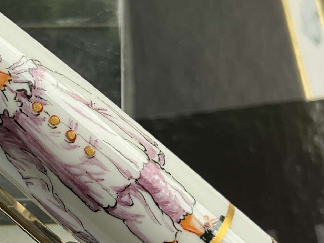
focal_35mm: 79
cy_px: 143
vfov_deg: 18.6
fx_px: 739
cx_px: 107
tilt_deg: -64.8
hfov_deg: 24.6
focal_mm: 3
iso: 20
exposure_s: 1/122
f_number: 1.8
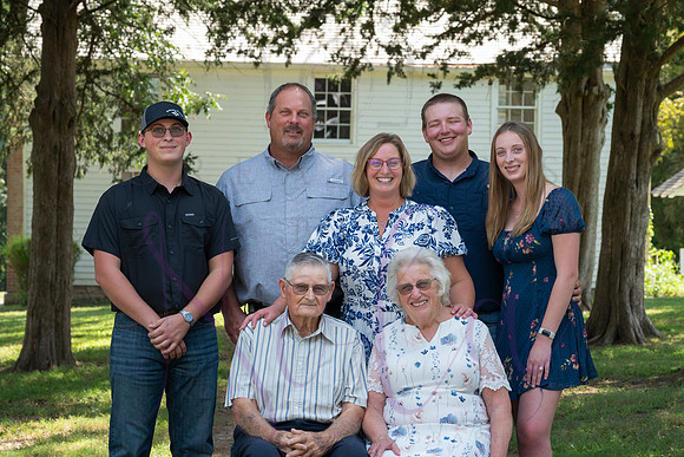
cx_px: 342
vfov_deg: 14.1
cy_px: 228
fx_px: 1843
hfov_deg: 21.0
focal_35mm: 97
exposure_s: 1/160
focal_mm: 97
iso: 400
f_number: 8
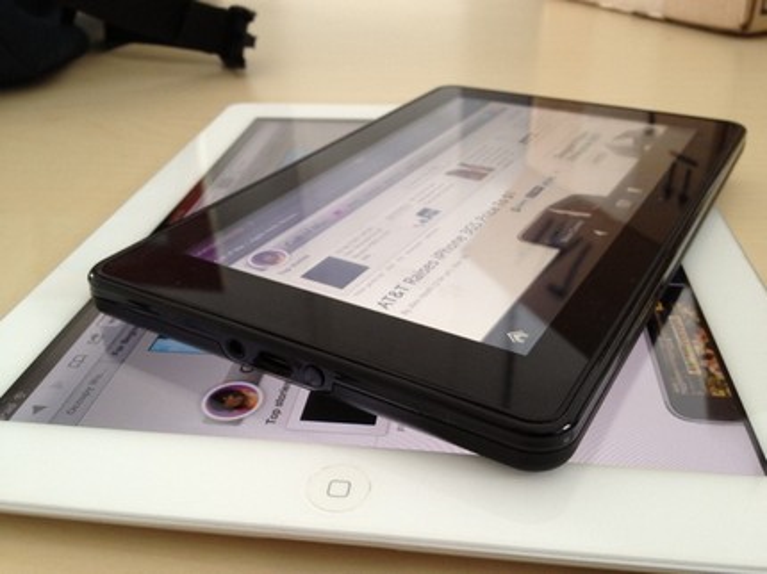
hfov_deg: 52.7
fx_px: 775
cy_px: 287
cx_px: 384
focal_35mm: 35
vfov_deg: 40.7
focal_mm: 4.28
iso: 100
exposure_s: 1/20
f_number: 2.4
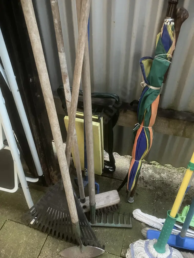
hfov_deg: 49.7
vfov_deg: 63.4
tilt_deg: -42.0
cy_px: 129
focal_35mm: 28
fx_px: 209
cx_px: 97
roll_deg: +1.5
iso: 640
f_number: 1.8
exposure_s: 1/24
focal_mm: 3.99
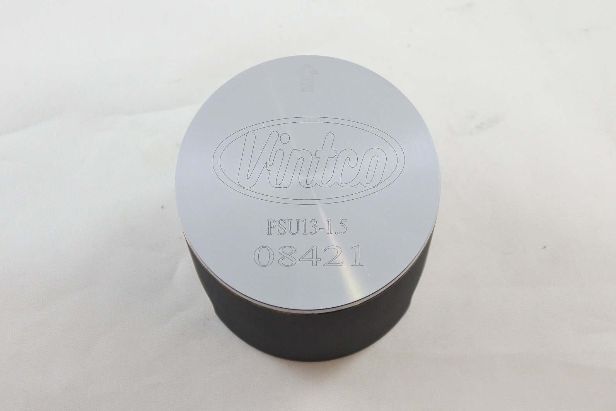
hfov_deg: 41.9
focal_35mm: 47
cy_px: 206
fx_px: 804
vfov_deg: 28.6
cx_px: 308
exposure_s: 1/125
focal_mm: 17.6
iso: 560
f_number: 4.5
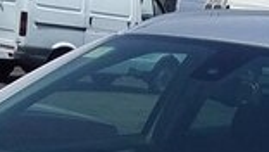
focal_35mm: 143
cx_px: 114
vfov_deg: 7.9
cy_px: 370
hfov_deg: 15.0
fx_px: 1021
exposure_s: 1/2368
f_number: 2.2
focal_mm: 3.3
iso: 40
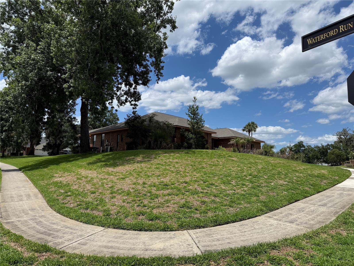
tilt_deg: +6.7
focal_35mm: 24
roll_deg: -2.2
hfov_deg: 71.6
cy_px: 133
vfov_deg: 56.8
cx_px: 177
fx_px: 245
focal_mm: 6.76
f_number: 1.78
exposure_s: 1/7353
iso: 80
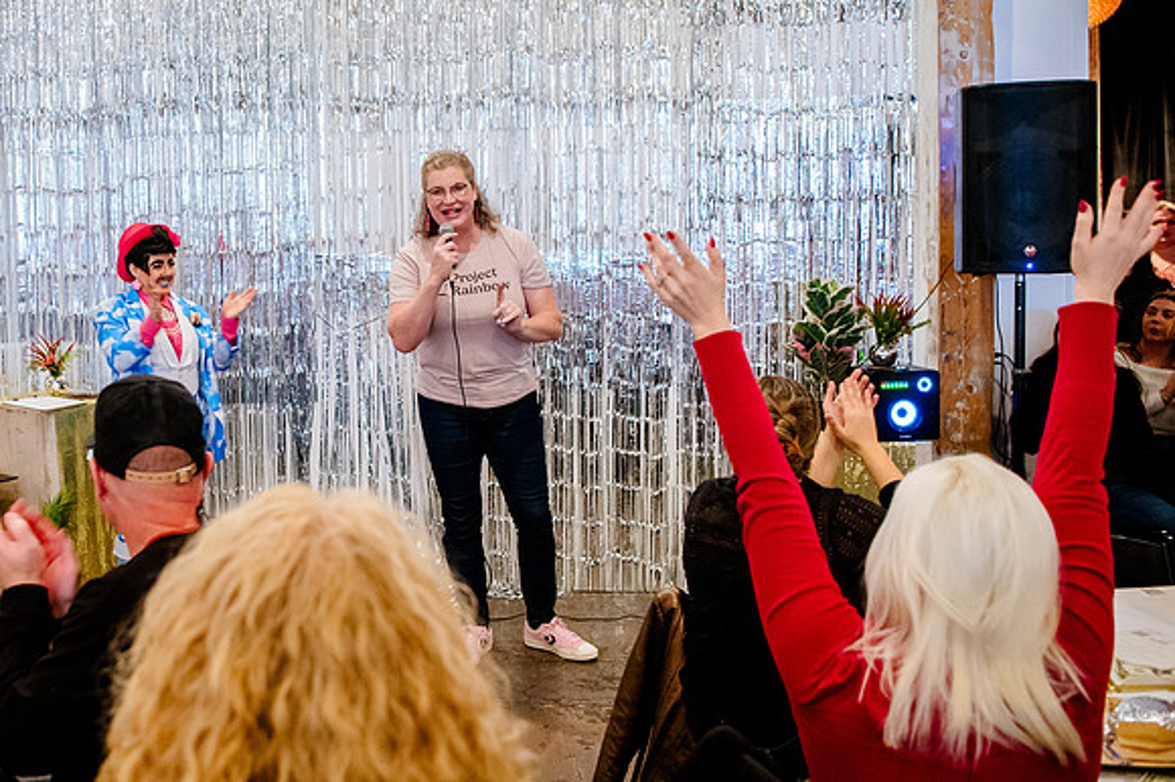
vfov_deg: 38.7
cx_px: 377
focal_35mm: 34
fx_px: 1112
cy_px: 328
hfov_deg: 54.4
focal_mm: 24
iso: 6400
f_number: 2.8
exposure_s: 1/80
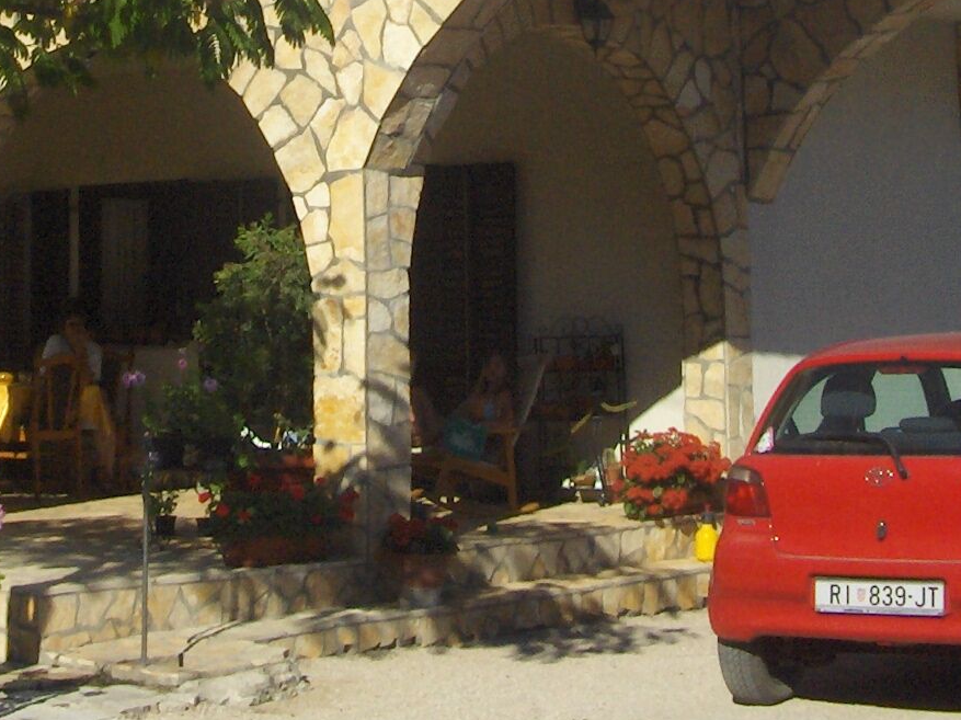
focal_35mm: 92
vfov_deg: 15.5
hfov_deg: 21.2
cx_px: 268
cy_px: -135
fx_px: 2553
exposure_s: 1/1587
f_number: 4.3
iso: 100
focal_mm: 5.8
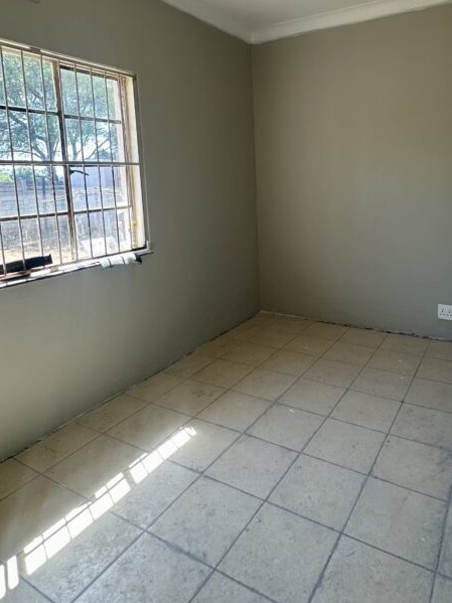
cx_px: 279
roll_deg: +1.2
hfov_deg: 56.2
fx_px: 418
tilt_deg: -7.5
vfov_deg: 70.7
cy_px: 233
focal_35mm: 24
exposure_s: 1/99
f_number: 2.2
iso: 64
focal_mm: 2.22
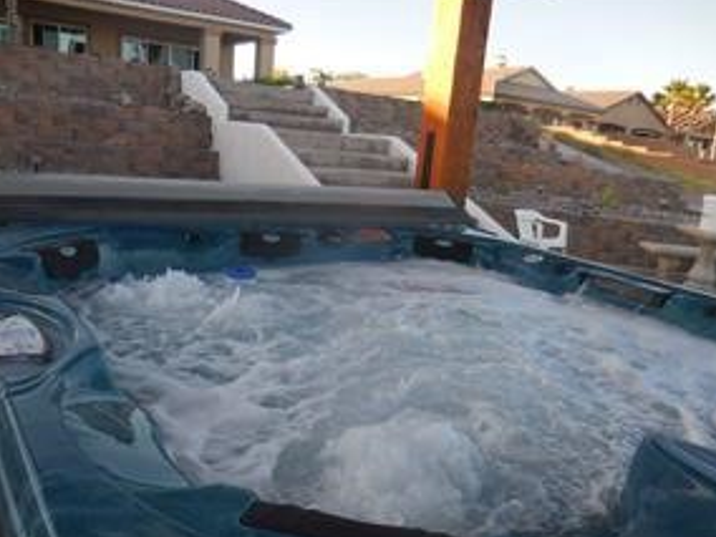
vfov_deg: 46.7
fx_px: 621
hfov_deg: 60.0
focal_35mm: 30
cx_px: 347
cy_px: 308
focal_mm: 4.5
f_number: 3.3
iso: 125
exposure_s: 1/400
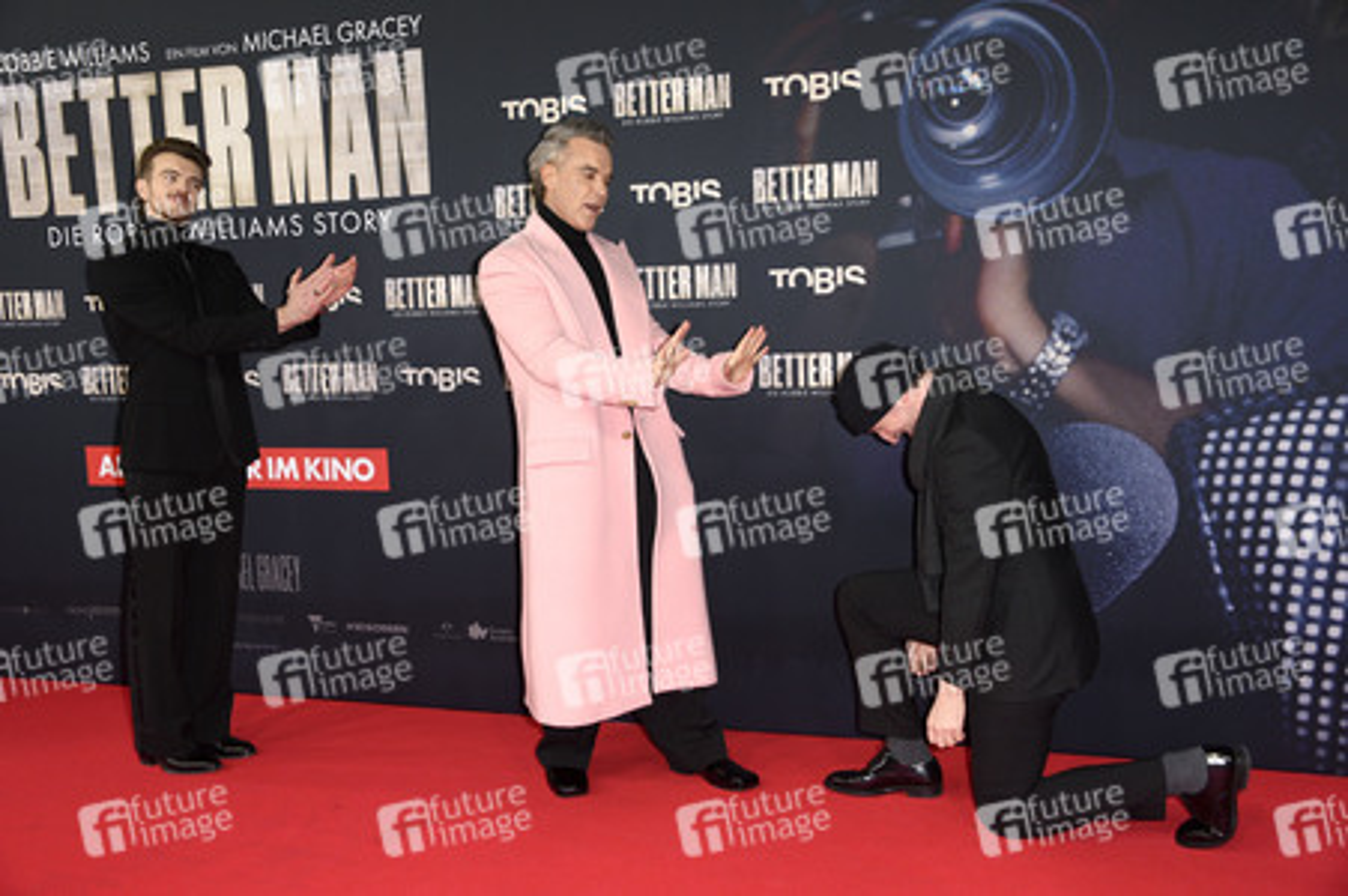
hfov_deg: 50.7
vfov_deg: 35.0
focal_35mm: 38
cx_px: 674
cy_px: 448
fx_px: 1422
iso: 1000
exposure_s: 1/250
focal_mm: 38
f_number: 5.6
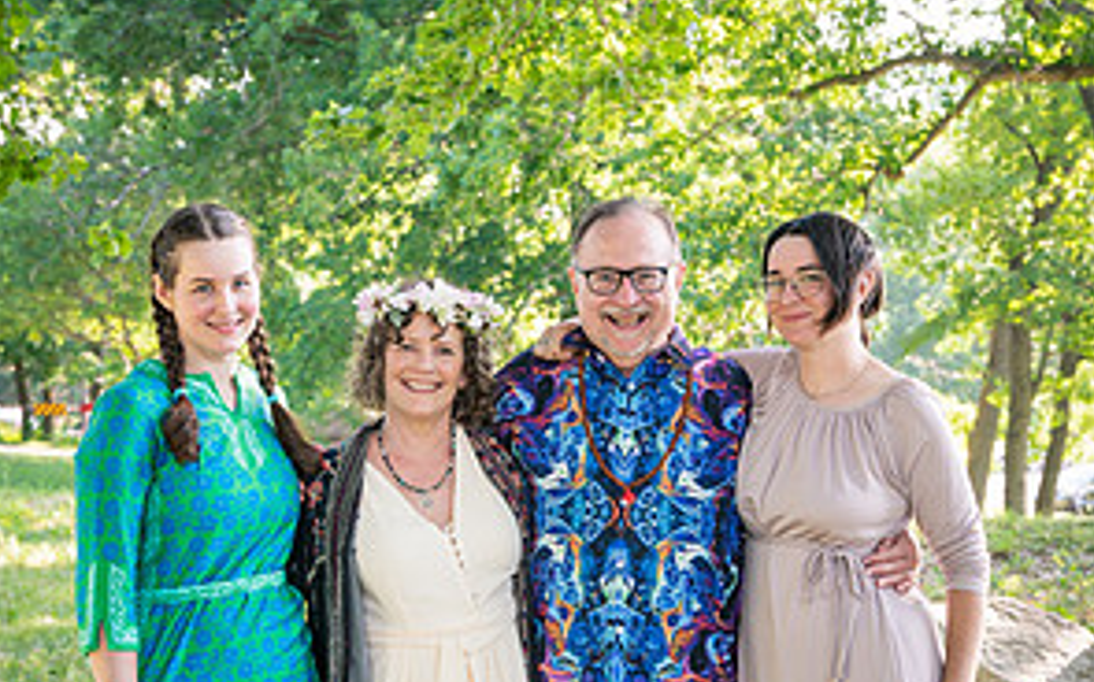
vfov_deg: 18.5
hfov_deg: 29.4
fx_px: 2086
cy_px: 474
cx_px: 543
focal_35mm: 70
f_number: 5
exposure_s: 1/320
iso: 1000
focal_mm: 45
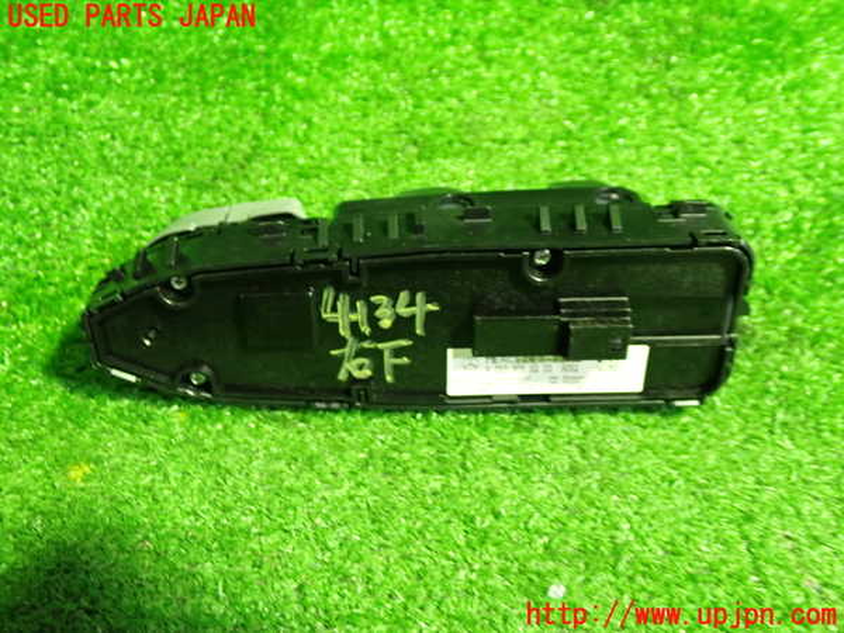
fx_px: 878
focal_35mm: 36
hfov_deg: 51.4
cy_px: 316
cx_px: 422
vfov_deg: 39.7
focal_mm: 6.37
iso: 800
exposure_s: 1/25
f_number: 2.5
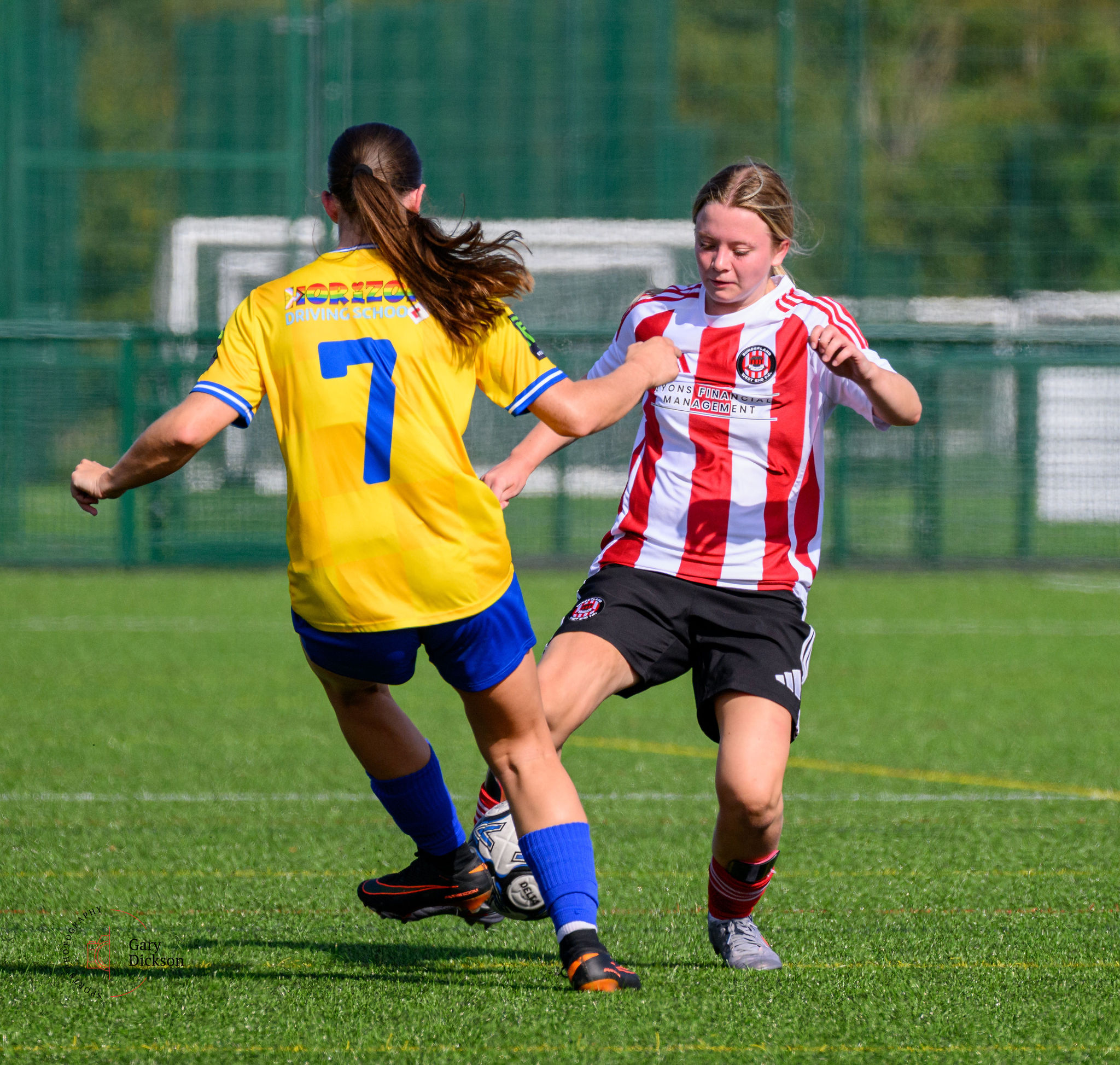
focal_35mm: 594
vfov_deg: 2.9
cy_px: 238
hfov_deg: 3.0
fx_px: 21219
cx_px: 859
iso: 360
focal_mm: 300
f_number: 5.3
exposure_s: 1/2000
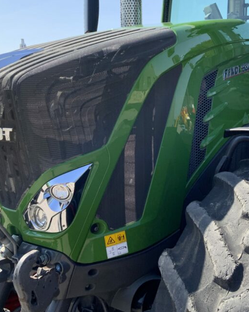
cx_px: 130
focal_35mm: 45
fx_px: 415
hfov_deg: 33.4
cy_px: 127
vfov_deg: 41.0
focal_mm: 3
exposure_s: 1/829
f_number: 1.8
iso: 16
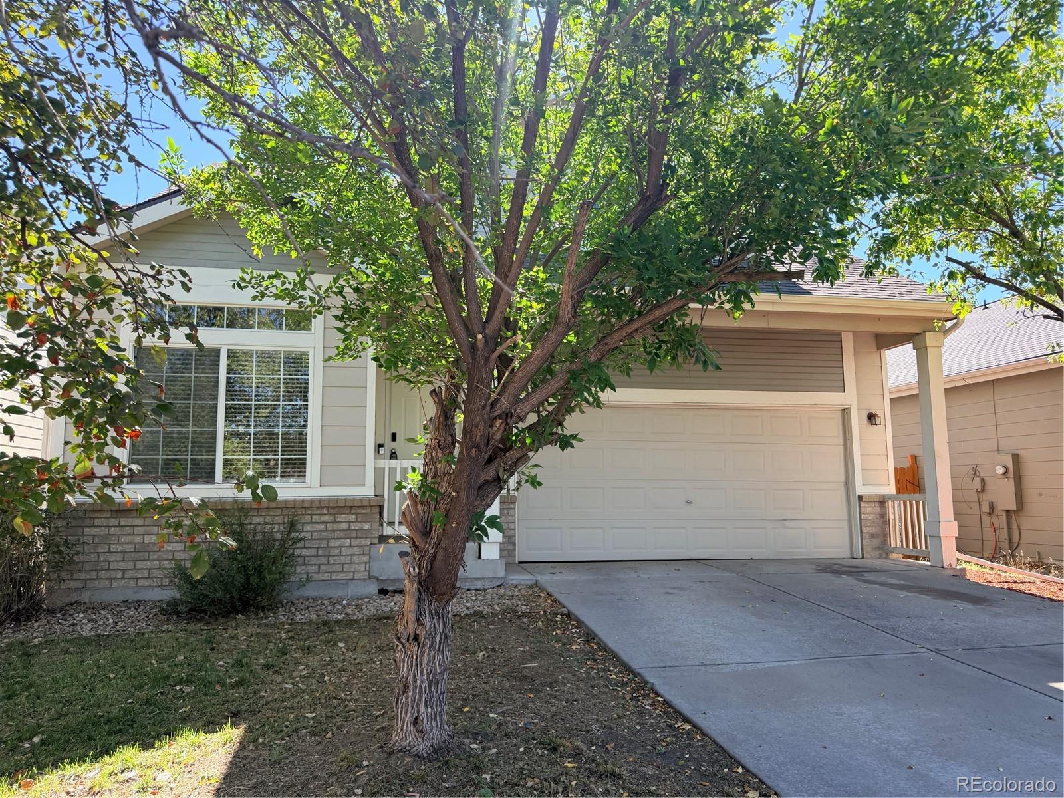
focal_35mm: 24
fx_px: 738
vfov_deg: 56.8
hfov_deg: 71.6
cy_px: 399
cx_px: 532
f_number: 1.78
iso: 100
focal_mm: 6.76
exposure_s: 1/1060
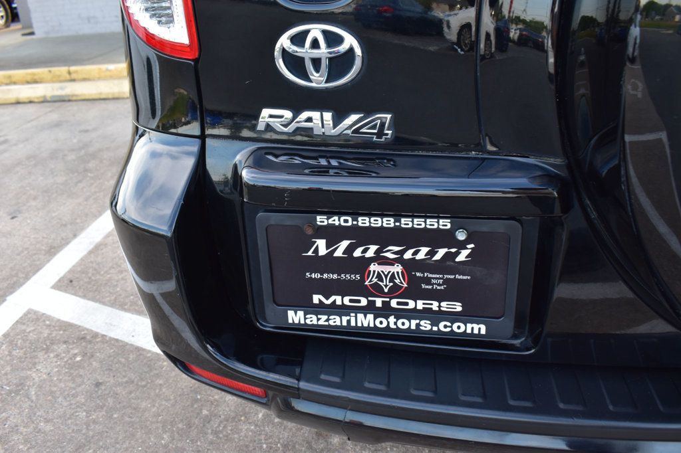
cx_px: 340
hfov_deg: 61.9
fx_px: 567
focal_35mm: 30
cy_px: 226
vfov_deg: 43.6
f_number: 8
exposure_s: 1/50
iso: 400
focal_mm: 20
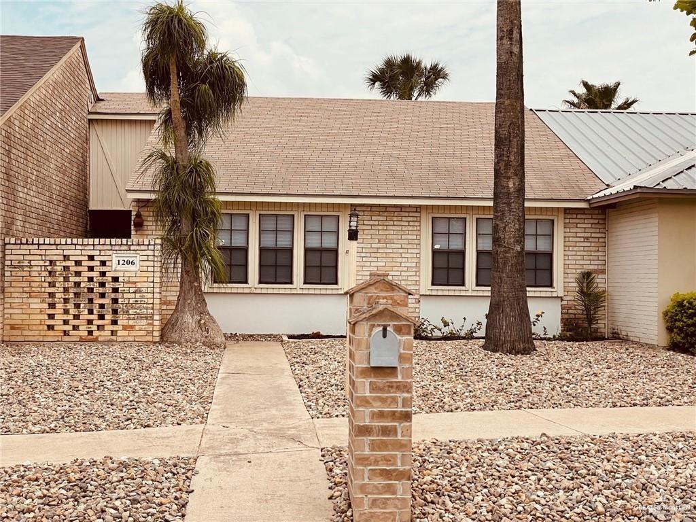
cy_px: 261
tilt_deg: +2.7
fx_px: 1046
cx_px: 348
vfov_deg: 28.0
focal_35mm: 52
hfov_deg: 36.8
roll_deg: -0.5
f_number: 2
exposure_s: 1/1996
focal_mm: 6
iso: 25
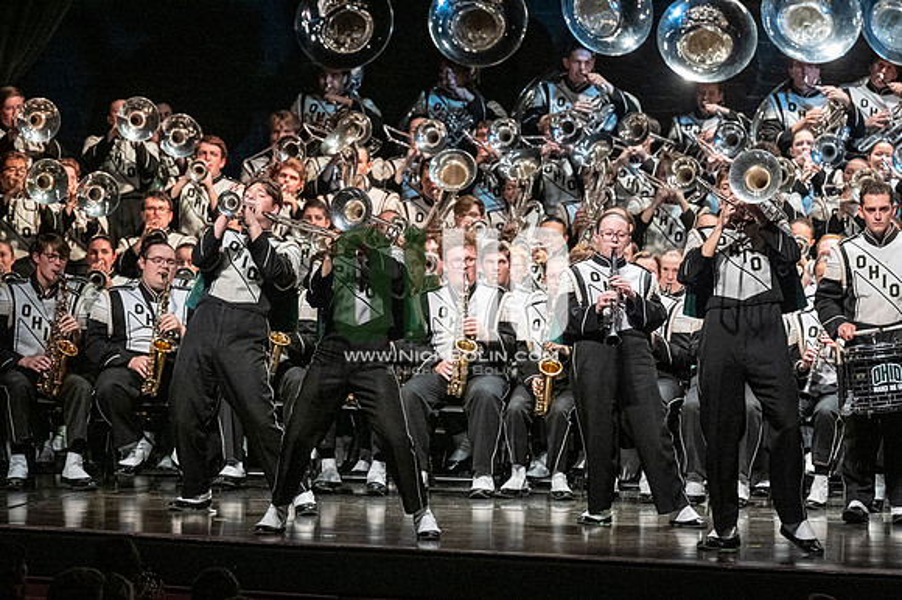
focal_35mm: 217
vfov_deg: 6.3
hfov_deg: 9.5
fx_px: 5434
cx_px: 451
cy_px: 300
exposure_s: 1/500
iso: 4000
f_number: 4
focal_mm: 145
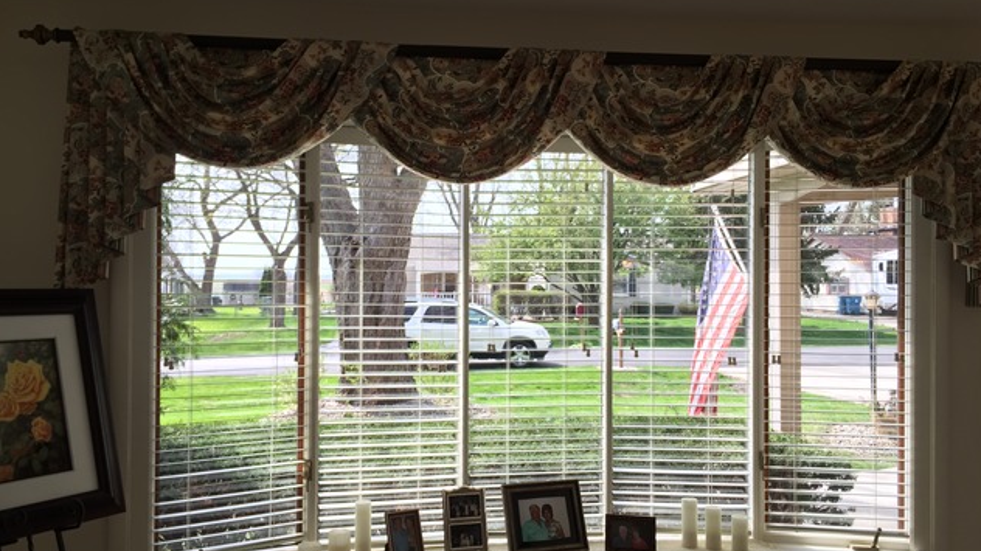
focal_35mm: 32
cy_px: 276
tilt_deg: -0.2
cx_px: 495
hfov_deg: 61.0
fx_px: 832
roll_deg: -0.3
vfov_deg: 36.6
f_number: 2.2
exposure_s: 1/275
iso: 32
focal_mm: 4.15
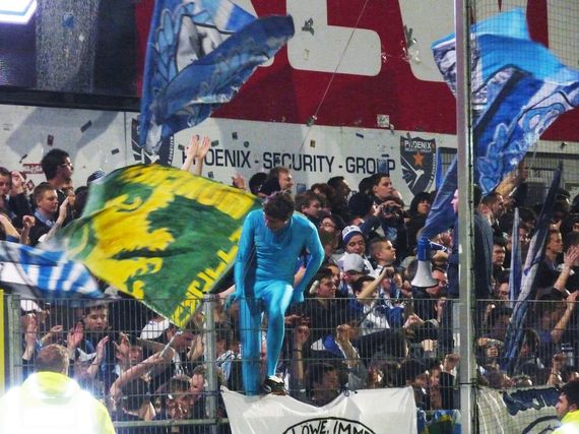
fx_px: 3494
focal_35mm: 209
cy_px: 217
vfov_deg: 7.1
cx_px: 290
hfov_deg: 9.5
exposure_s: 1/125
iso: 800
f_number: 3.7
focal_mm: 37.1
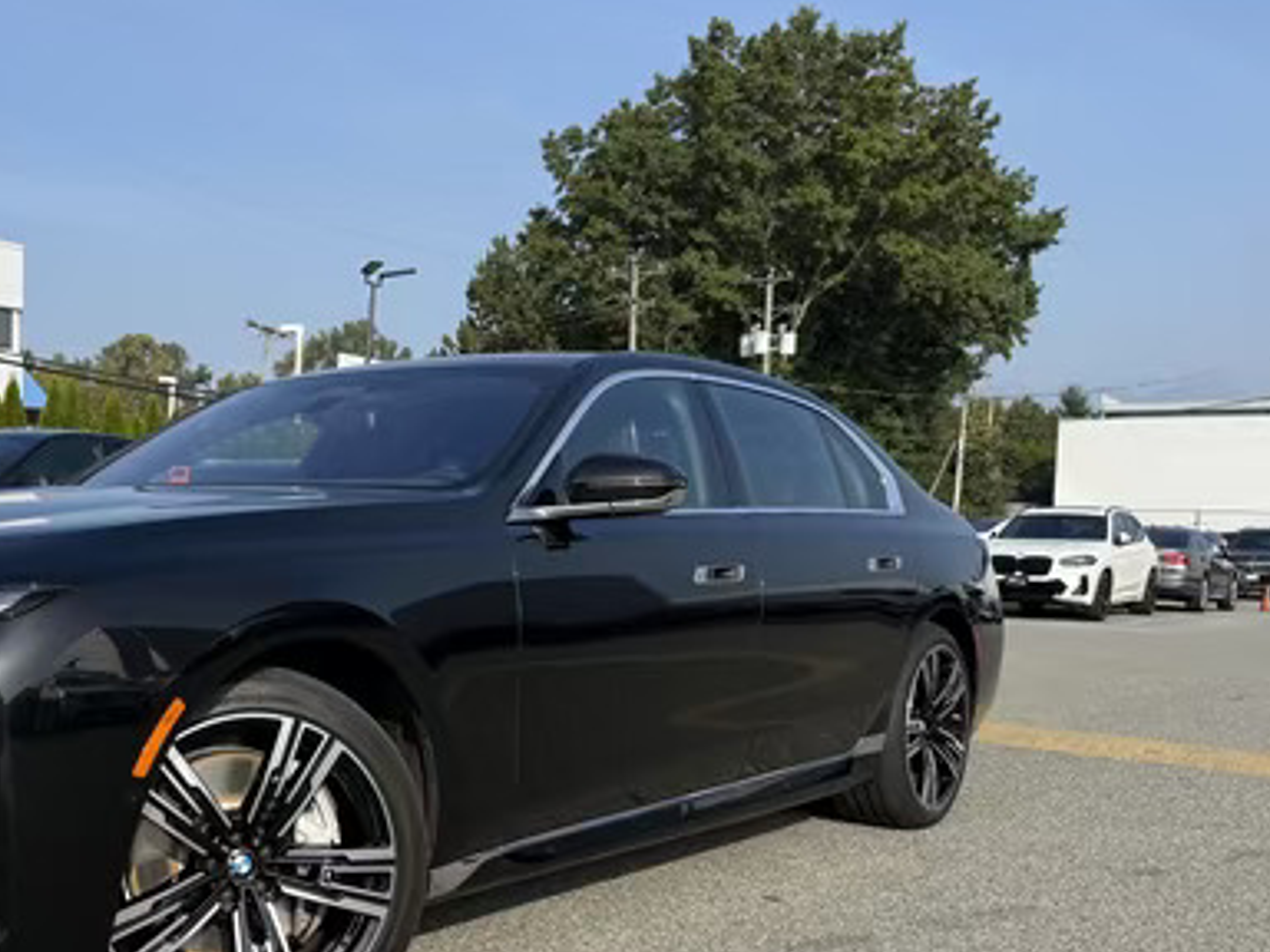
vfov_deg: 37.5
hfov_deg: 46.9
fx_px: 1394
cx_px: 291
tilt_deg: -3.4
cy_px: 585
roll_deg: -1.5
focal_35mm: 38
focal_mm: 6.76
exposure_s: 1/3425
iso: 80
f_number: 1.78
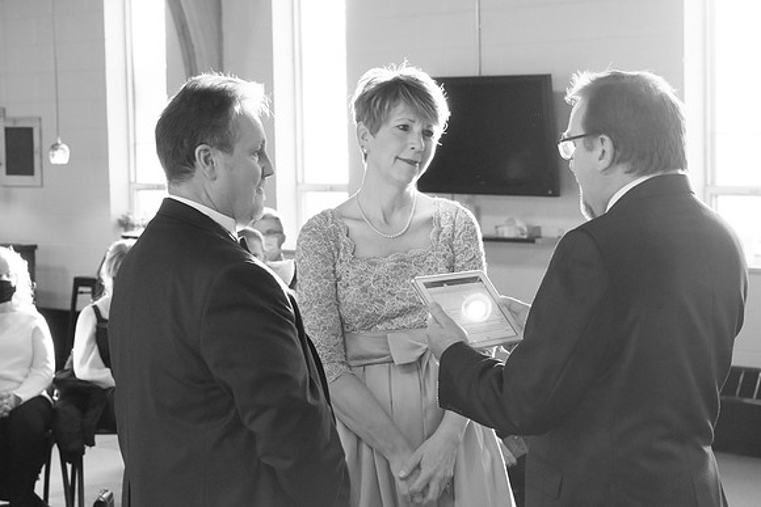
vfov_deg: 16.1
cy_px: 254
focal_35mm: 85
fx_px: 1797
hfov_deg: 23.9
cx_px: 380
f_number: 8
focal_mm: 85
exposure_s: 1/100
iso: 500
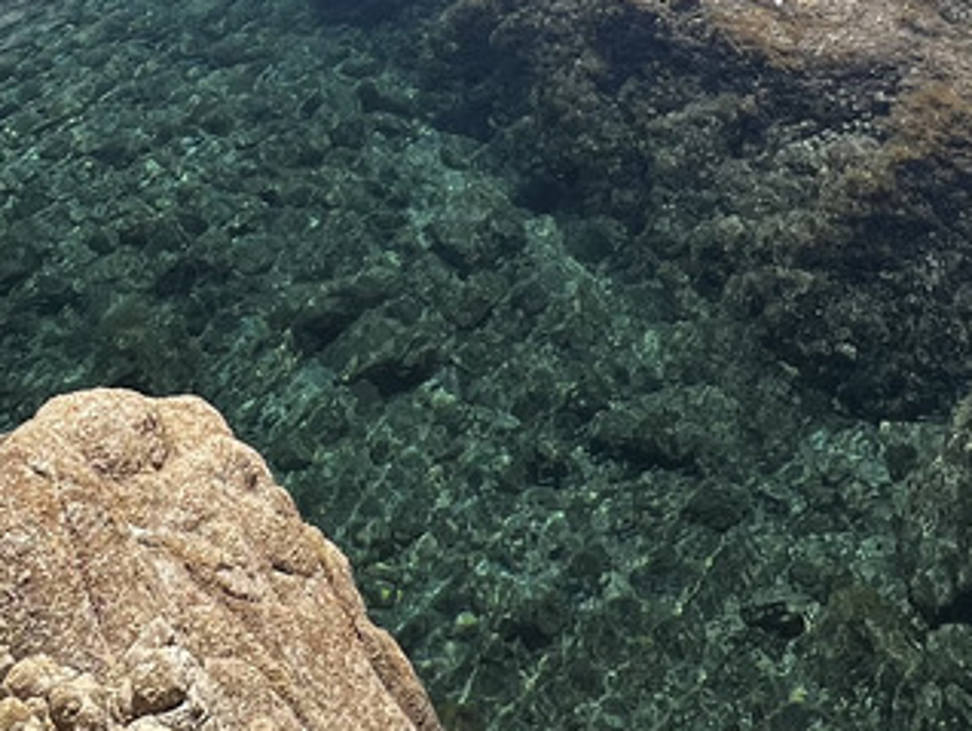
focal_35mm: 49
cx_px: 529
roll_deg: -0.4
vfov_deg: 23.9
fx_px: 1377
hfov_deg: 38.9
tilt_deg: -13.2
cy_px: -349
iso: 32
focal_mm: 1.57
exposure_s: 1/1167
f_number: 1.8
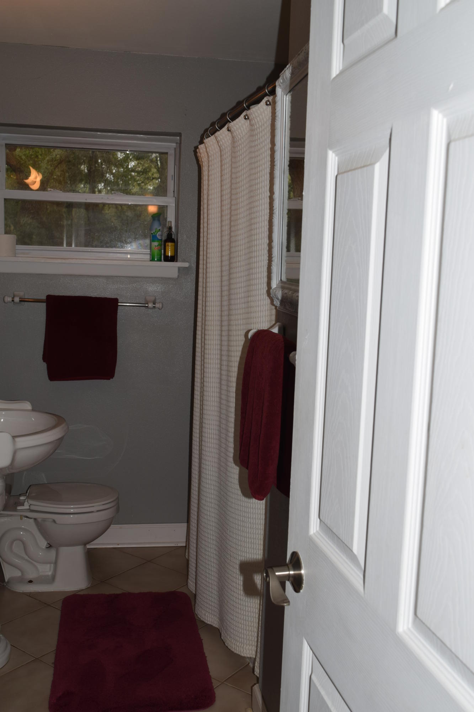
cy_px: 356
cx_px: 237
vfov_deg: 51.3
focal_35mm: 38
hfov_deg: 35.5
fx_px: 741
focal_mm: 25
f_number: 8
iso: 100
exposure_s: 1/60
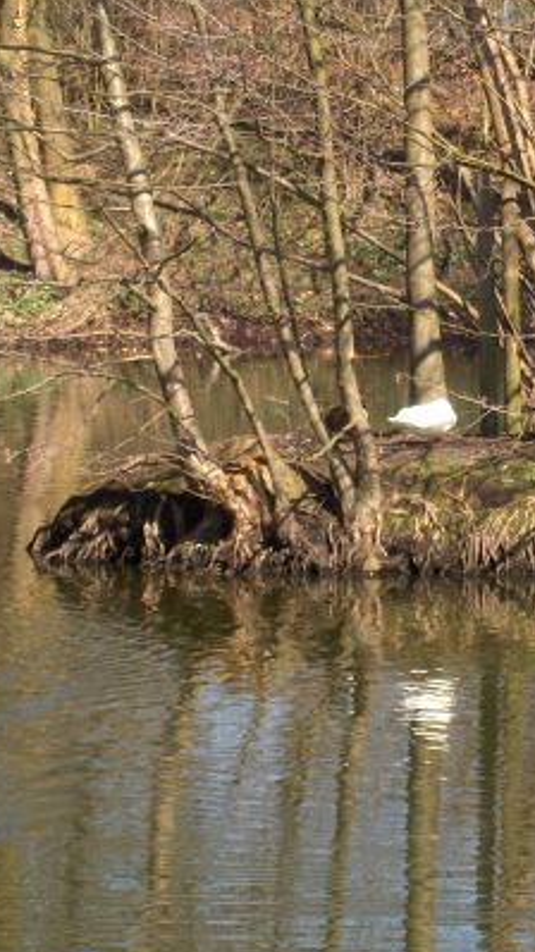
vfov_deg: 9.6
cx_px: 423
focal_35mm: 224
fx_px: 5658
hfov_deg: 5.4
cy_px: 500
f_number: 4.9
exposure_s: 1/386
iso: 100
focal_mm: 24
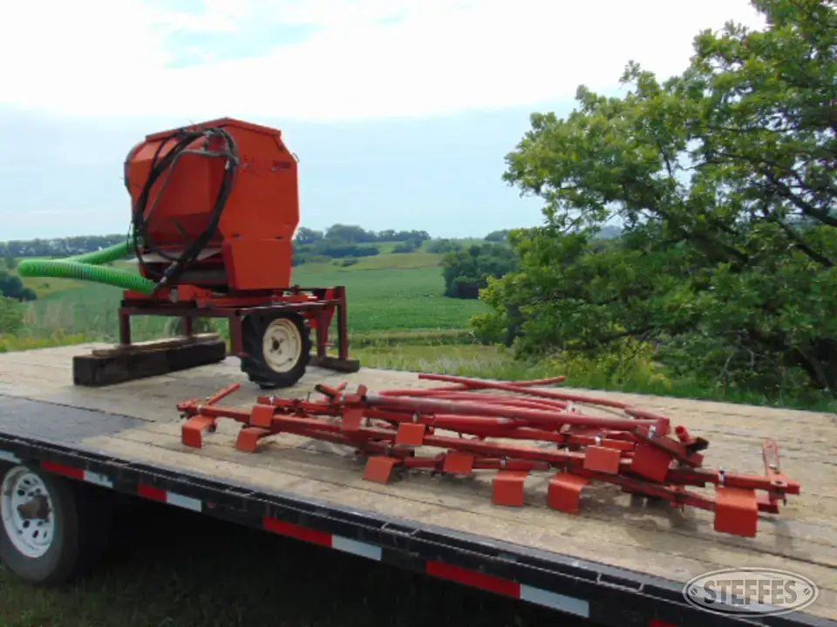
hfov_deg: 69.4
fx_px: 604
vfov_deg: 54.9
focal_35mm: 25
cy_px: 314
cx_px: 418
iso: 80
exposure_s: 1/250
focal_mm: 4.5
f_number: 7.7
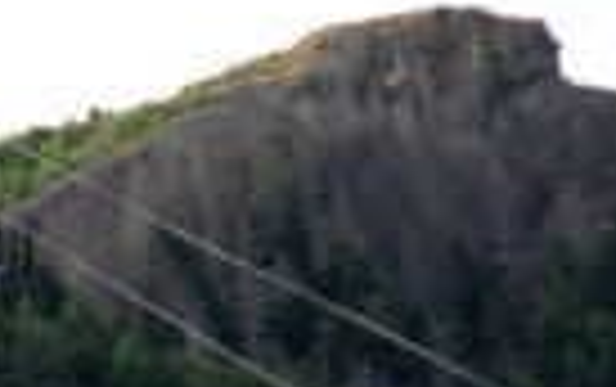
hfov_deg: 6.7
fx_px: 5244
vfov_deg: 4.2
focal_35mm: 312
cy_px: 479
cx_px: -202
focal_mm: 56
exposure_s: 1/400
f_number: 5
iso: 200
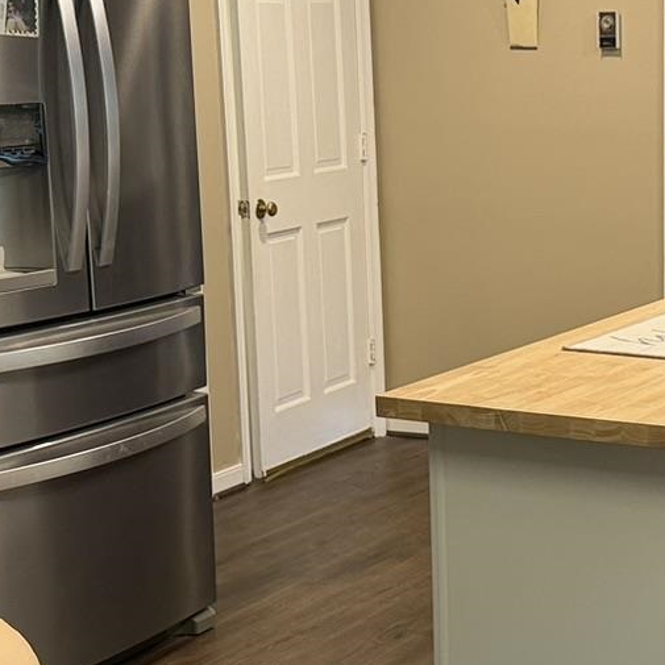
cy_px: 450
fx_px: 1869
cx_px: 681
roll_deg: +0.5
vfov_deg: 20.1
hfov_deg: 19.5
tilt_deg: -12.7
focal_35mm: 86
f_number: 1.78
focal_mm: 6.76
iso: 160
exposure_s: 1/60
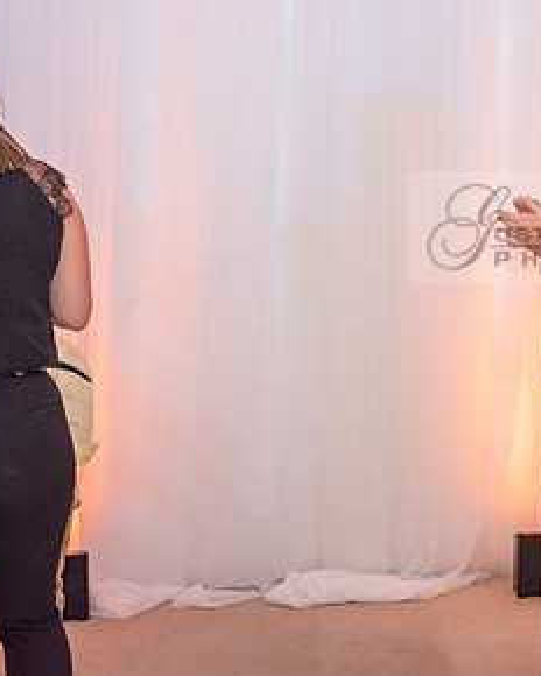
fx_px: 2102
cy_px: 227
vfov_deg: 18.2
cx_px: 611
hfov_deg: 14.3
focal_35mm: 105
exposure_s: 1/160
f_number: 3.5
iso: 1000
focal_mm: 56
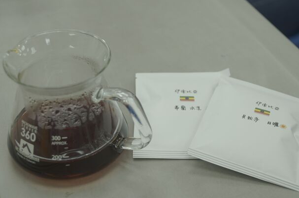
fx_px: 502
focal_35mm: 61
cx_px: 165
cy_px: 97
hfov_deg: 33.1
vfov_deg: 22.3
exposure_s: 1/30
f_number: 4.5
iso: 100
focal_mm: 35
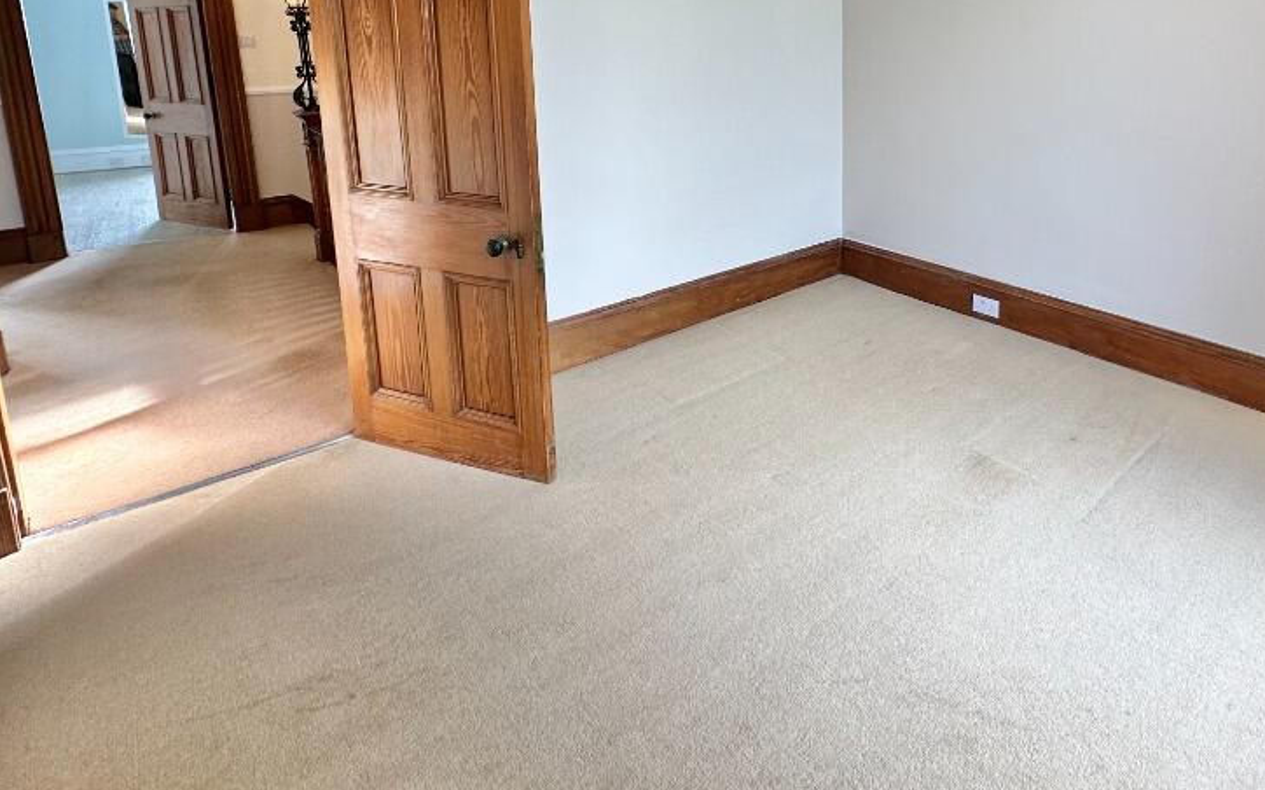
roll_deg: +0.4
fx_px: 724
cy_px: 161
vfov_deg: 53.5
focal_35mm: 21
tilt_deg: -9.1
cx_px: 837
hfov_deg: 79.7
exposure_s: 1/100
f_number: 2.2
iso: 80
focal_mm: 2.22
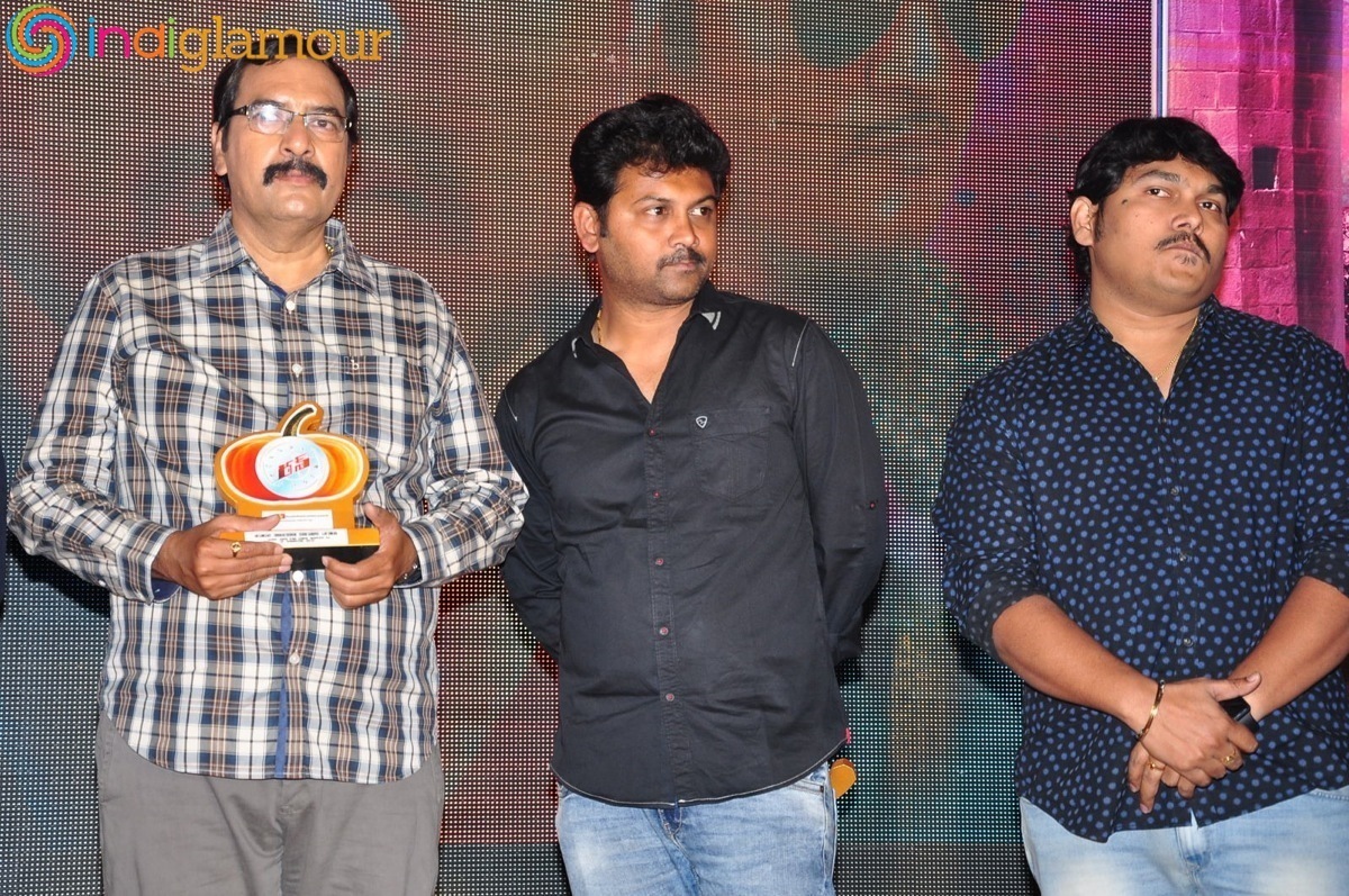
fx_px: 3481
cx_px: 674
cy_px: 448
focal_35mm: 93
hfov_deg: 21.9
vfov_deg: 14.7
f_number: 6.3
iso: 400
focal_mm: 62
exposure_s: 1/125
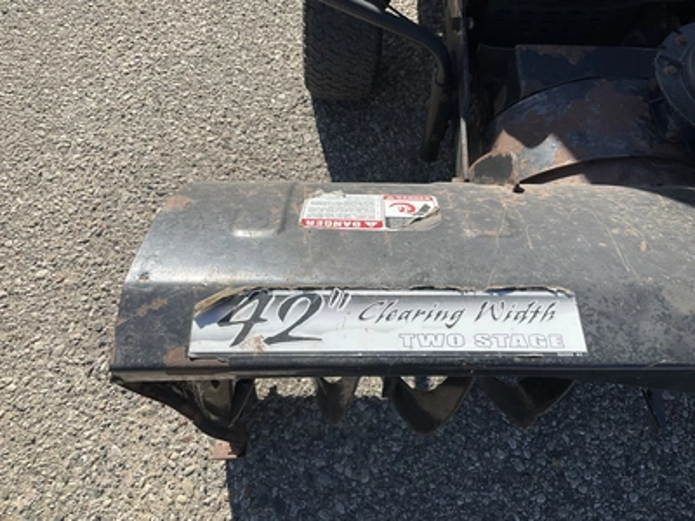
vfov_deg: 48.2
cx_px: 348
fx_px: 582
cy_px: 260
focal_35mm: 29
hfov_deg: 61.7
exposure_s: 1/1577
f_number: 1.8
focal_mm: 3
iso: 25
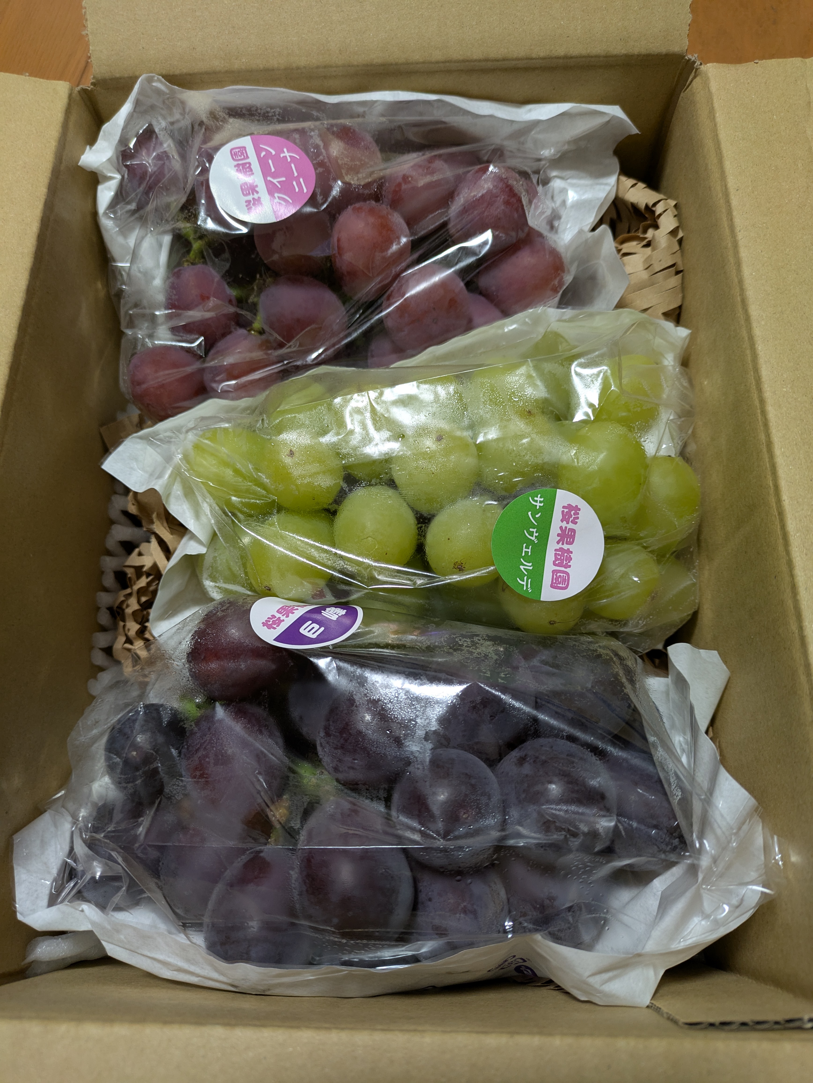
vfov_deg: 69.4
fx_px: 782
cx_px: 406
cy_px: 542
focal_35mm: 25
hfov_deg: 54.9
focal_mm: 5.43
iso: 122
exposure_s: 1/33.3
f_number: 1.89
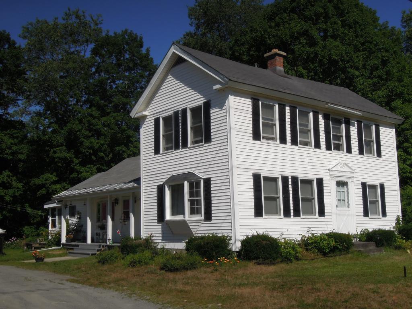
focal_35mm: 45
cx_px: 206
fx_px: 536
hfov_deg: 42.1
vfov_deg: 32.2
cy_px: 154
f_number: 6.3
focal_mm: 8.1
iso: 160
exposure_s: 1/1600
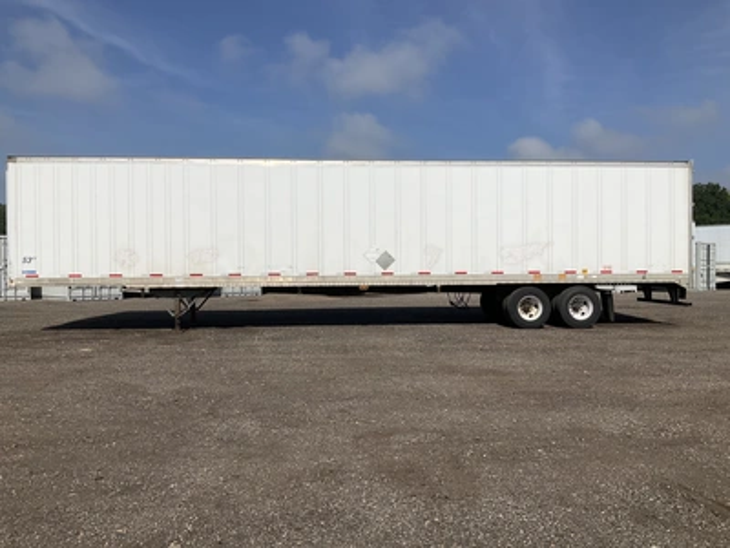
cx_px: 365
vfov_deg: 48.2
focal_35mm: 29
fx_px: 612
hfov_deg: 61.7
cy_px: 274
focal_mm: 3
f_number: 1.8
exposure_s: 1/5263
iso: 25
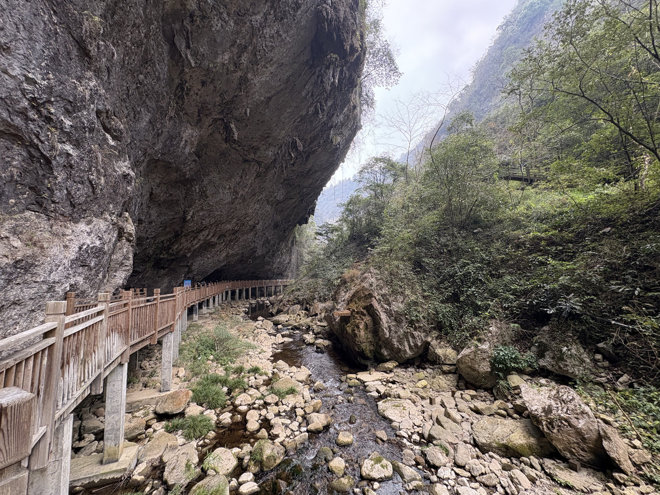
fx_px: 267
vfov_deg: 85.7
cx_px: 330
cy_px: 248
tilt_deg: +5.3
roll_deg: +1.4
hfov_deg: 102.1
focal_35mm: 14
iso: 160
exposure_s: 1/99
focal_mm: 2.22
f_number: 2.2
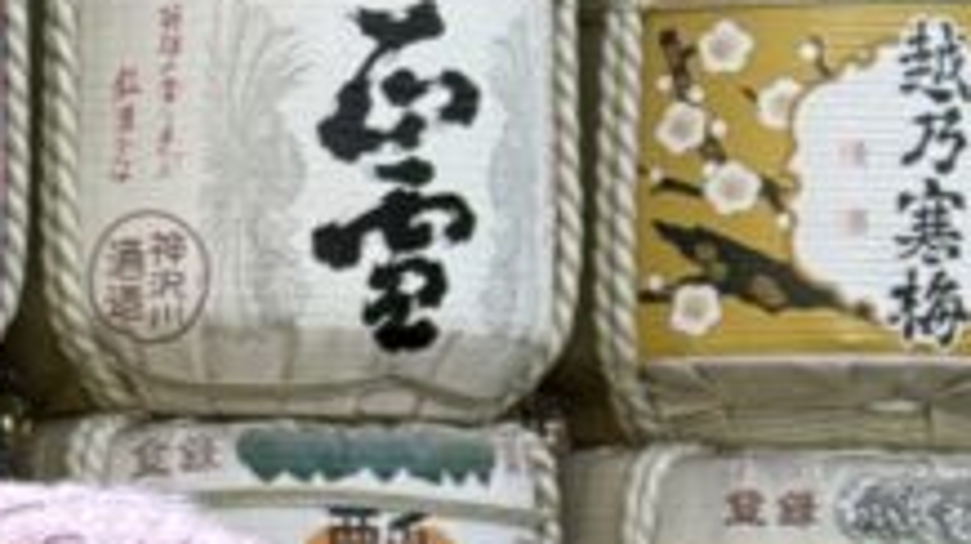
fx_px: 6326
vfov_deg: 4.9
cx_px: -276
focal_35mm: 246
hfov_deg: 8.7
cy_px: 825
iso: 64
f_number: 1.78
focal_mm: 6.76
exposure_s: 1/121
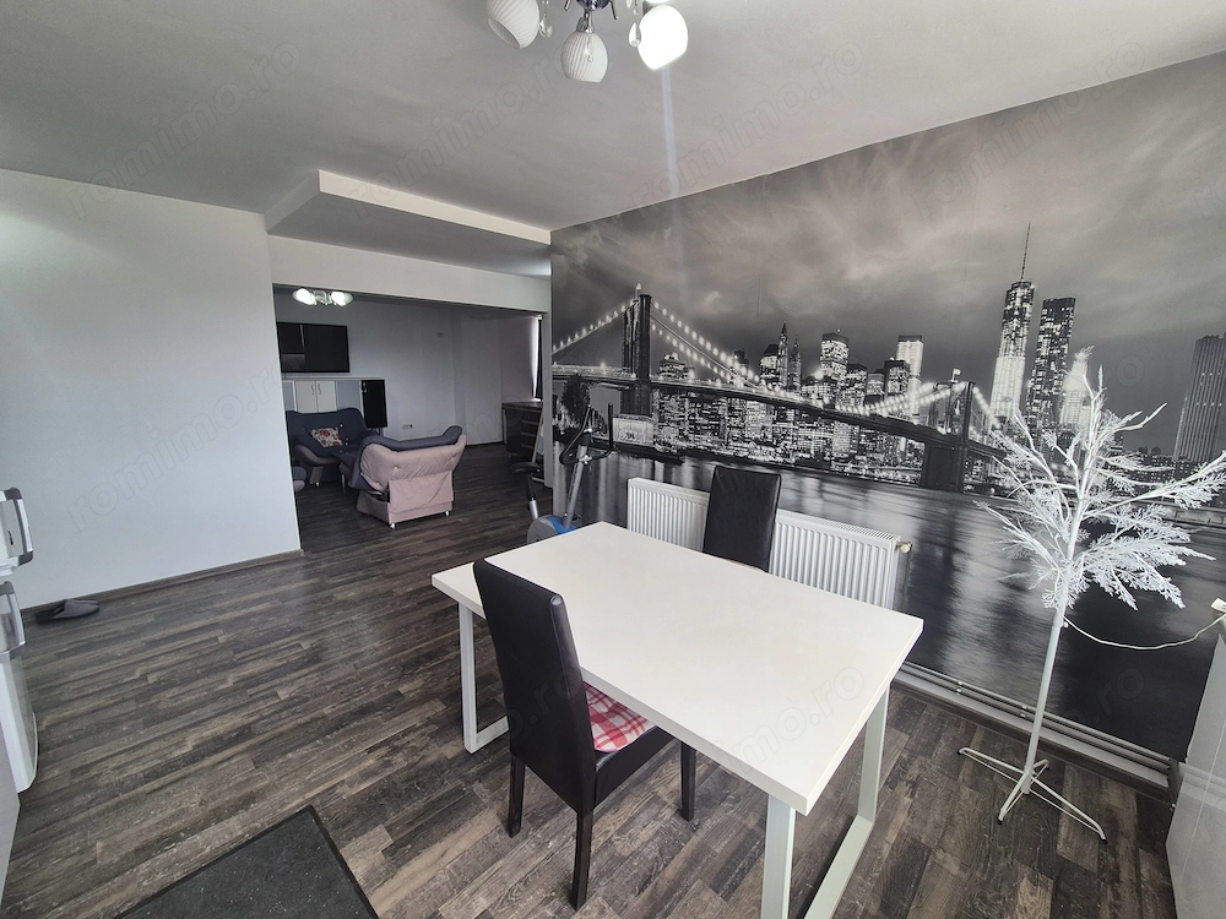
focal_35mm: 13
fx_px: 460
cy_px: 460
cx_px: 613
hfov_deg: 106.2
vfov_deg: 89.9
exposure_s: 1/100
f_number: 2.2
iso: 64
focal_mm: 2.2
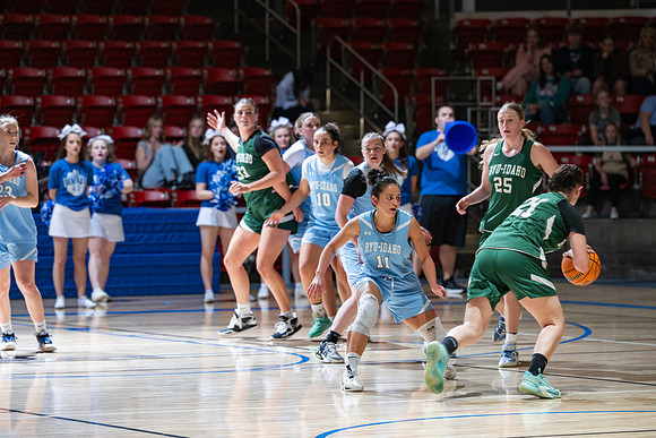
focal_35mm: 200
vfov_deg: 6.9
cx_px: 328
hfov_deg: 10.3
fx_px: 3645
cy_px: 219
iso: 80
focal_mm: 200
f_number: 4.5
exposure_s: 1/100
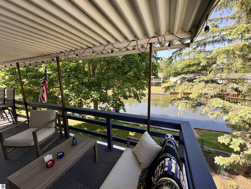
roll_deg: +0.8
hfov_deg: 102.1
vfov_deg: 85.7
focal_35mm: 14
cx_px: 126
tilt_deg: -8.4
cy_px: 94
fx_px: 102
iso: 50
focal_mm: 2.22
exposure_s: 1/256
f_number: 2.2
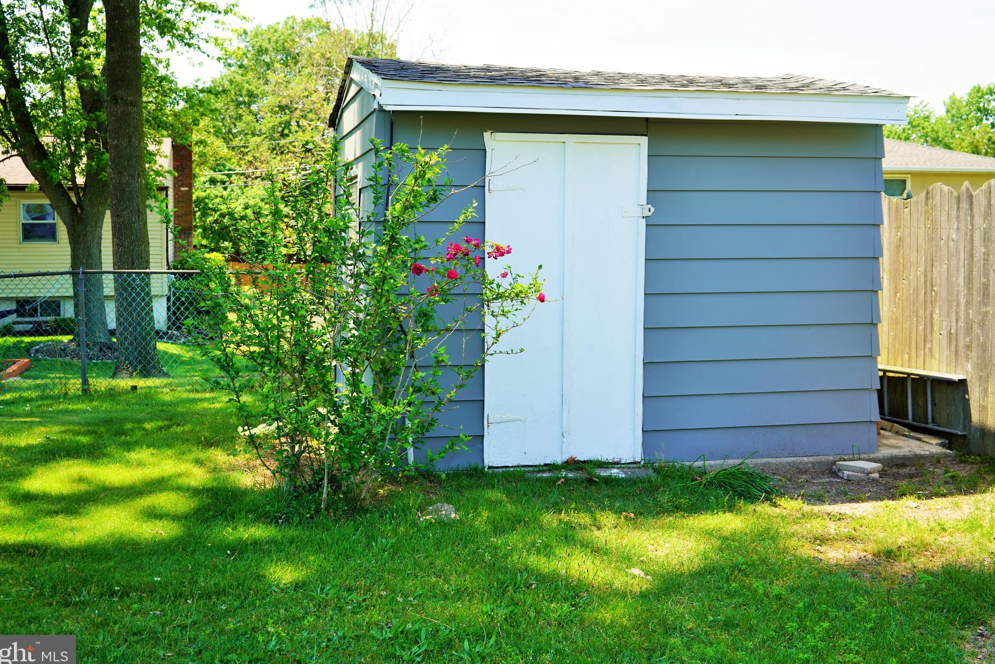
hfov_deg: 47.4
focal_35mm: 41
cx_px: 508
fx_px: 1133
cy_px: 306
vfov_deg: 32.6
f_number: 5
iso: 100
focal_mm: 37
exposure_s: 1/200
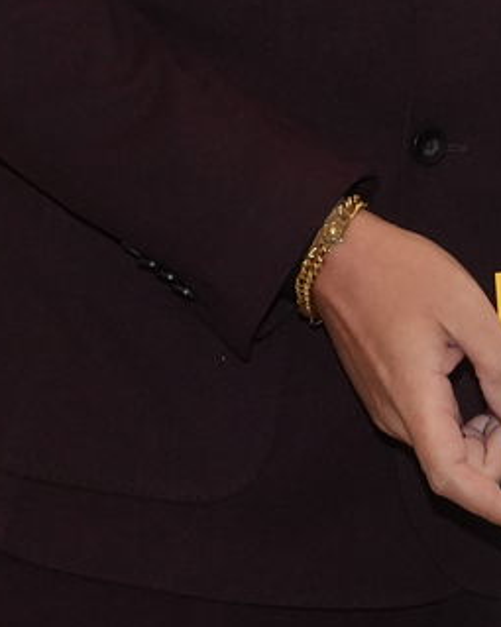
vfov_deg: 5.7
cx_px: 857
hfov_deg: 4.5
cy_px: -212
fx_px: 6286
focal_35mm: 339
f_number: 5
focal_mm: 60
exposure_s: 1/160
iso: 3200
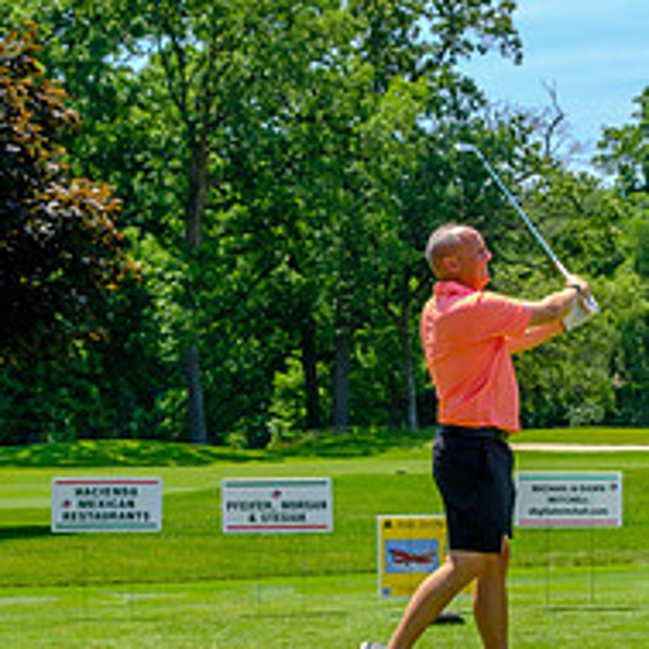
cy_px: 405
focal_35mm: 99
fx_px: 2100
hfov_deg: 17.5
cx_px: 470
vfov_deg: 17.5
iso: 200
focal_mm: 32.9
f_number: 5.6
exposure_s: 1/250
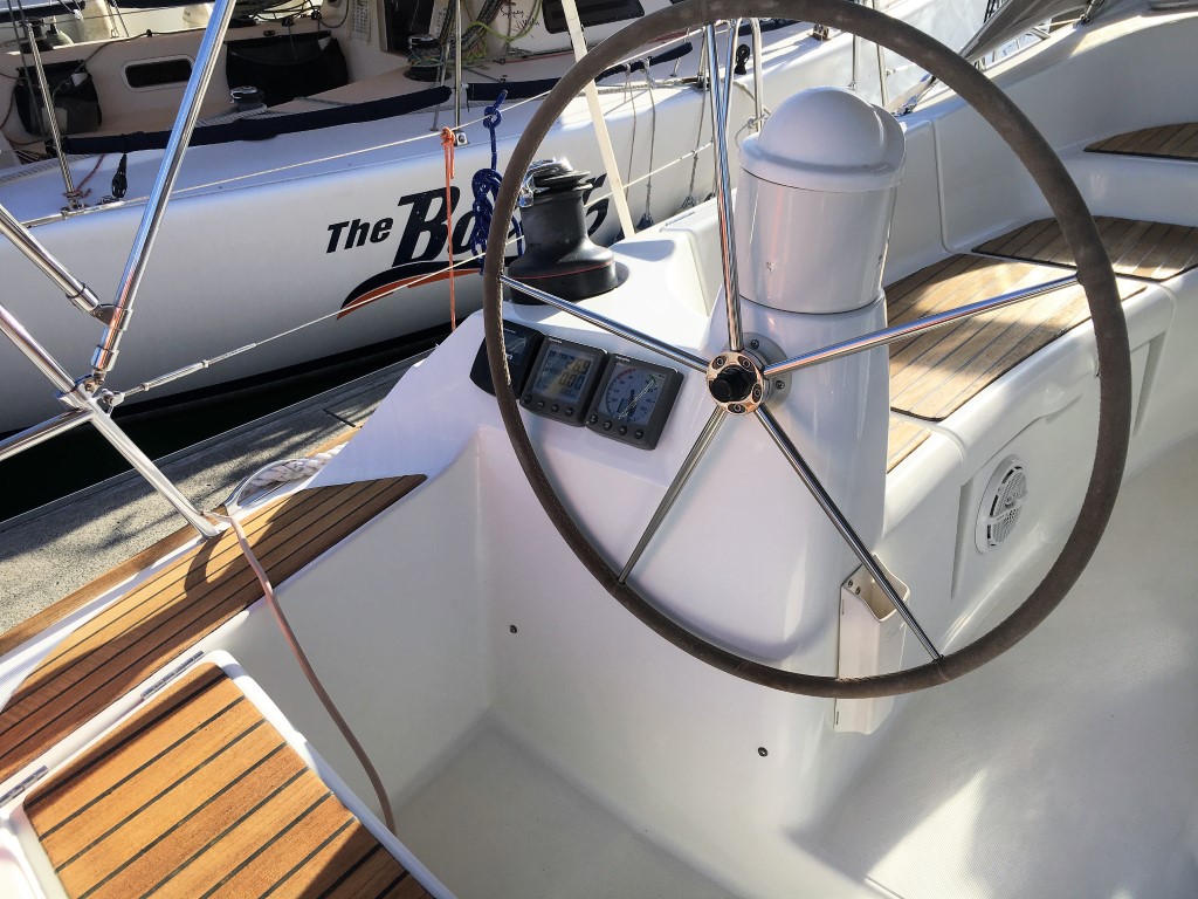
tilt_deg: -32.3
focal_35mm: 29
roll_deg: -0.6
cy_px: 450
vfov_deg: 48.2
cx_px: 599
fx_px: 1004
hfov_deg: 61.7
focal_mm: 4.15
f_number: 2.2
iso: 25
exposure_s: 1/1166
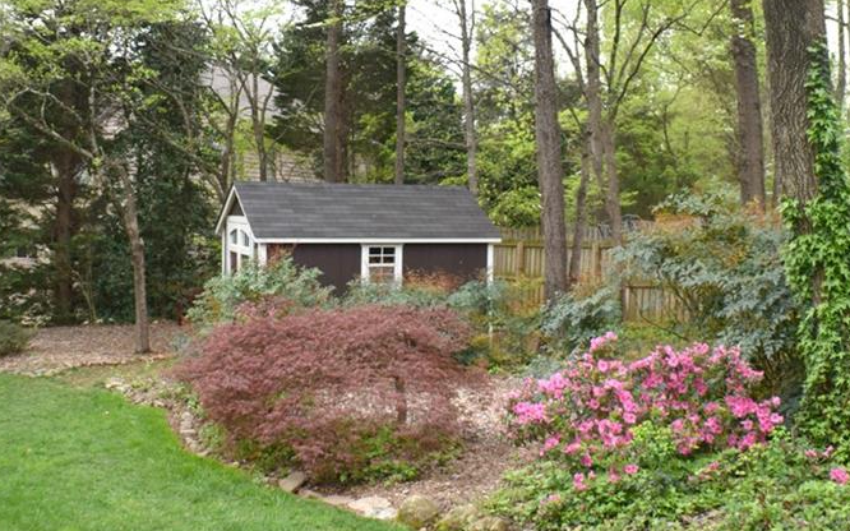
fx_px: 1362
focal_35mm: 59
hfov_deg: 34.5
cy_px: 262
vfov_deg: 22.1
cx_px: 519
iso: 200
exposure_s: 1/200
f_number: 6.3
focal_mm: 25
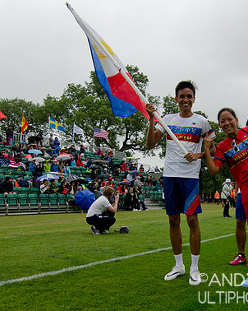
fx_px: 218
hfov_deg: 59.0
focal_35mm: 24
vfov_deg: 71.0
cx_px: 145
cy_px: 156
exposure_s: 1/1250
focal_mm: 11
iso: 500
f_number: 4.5
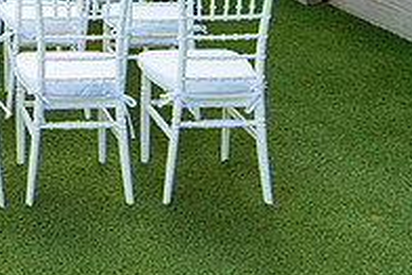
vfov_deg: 18.1
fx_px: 813
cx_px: -86
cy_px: -66
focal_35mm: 71
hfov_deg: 25.4
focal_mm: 24
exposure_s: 1/800
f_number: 4
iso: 100
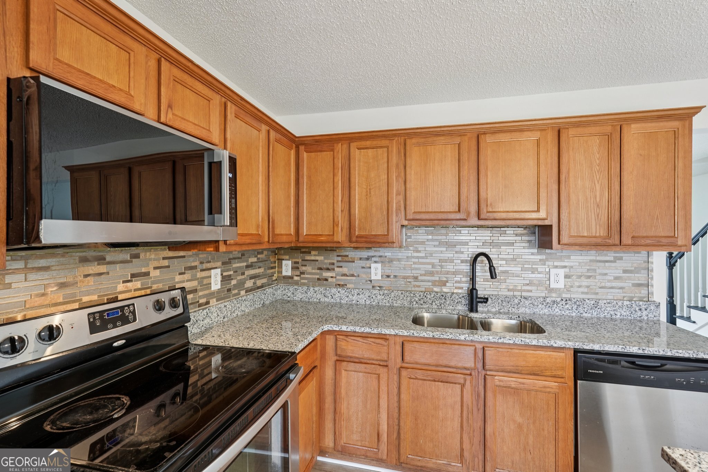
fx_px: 324
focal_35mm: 16
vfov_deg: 72.0
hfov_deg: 95.0
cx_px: 354
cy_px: 236
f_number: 8
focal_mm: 16.5
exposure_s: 1/5
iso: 800
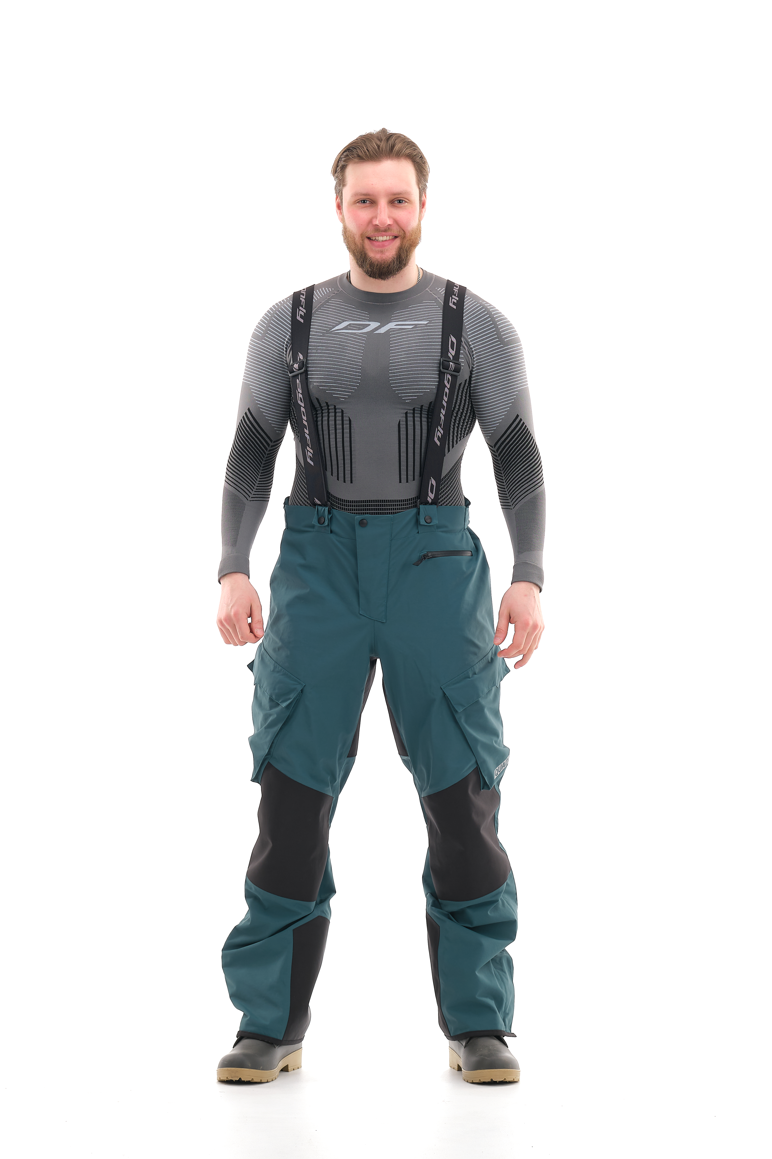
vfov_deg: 15.2
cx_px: 386
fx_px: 4342
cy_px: 580
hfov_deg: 10.2
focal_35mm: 135
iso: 160
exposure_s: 1/125
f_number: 5.6
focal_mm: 90
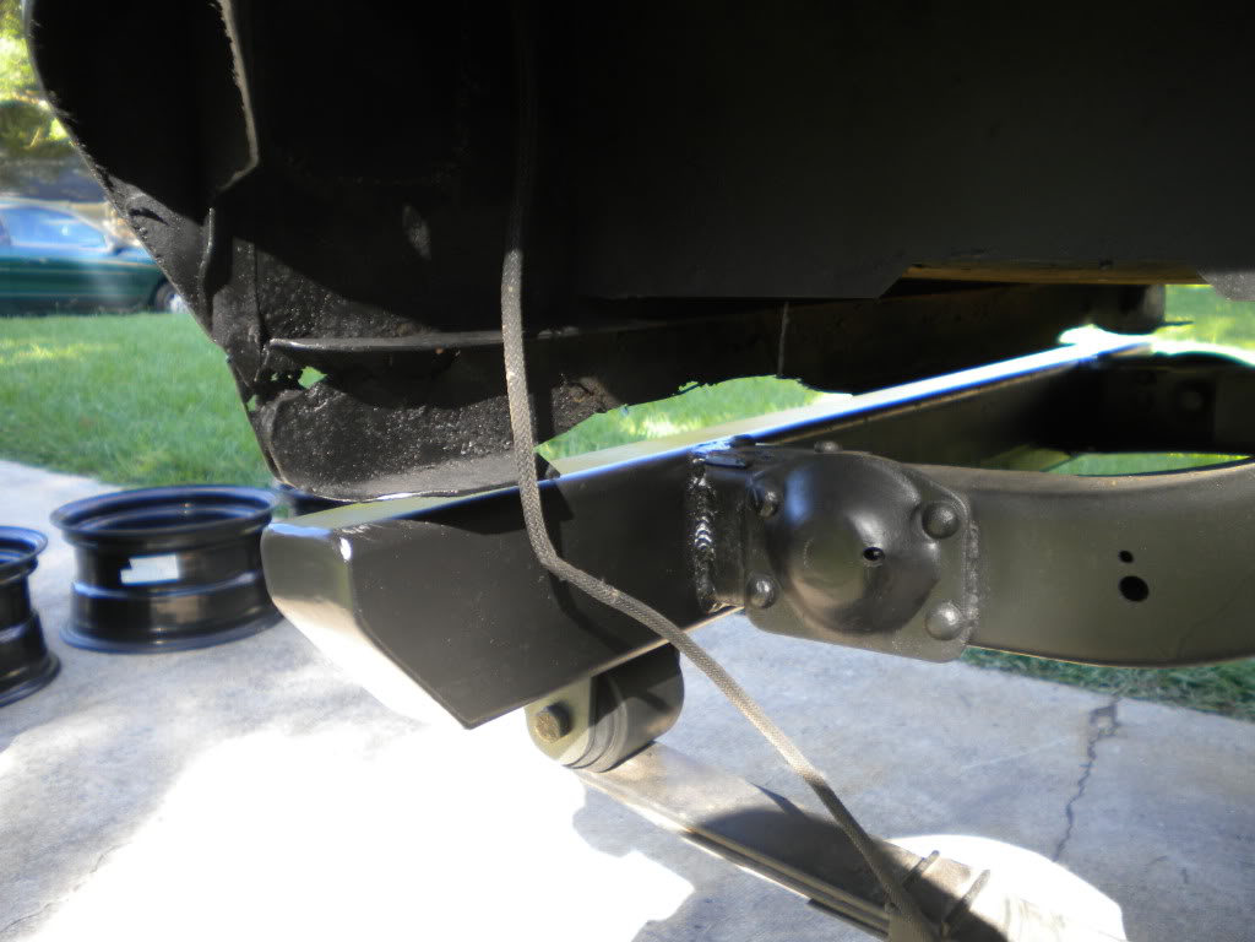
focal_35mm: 35
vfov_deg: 40.7
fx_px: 1269
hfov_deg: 52.6
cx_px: 628
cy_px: 471
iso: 80
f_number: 3.1
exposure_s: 1/66
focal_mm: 6.3
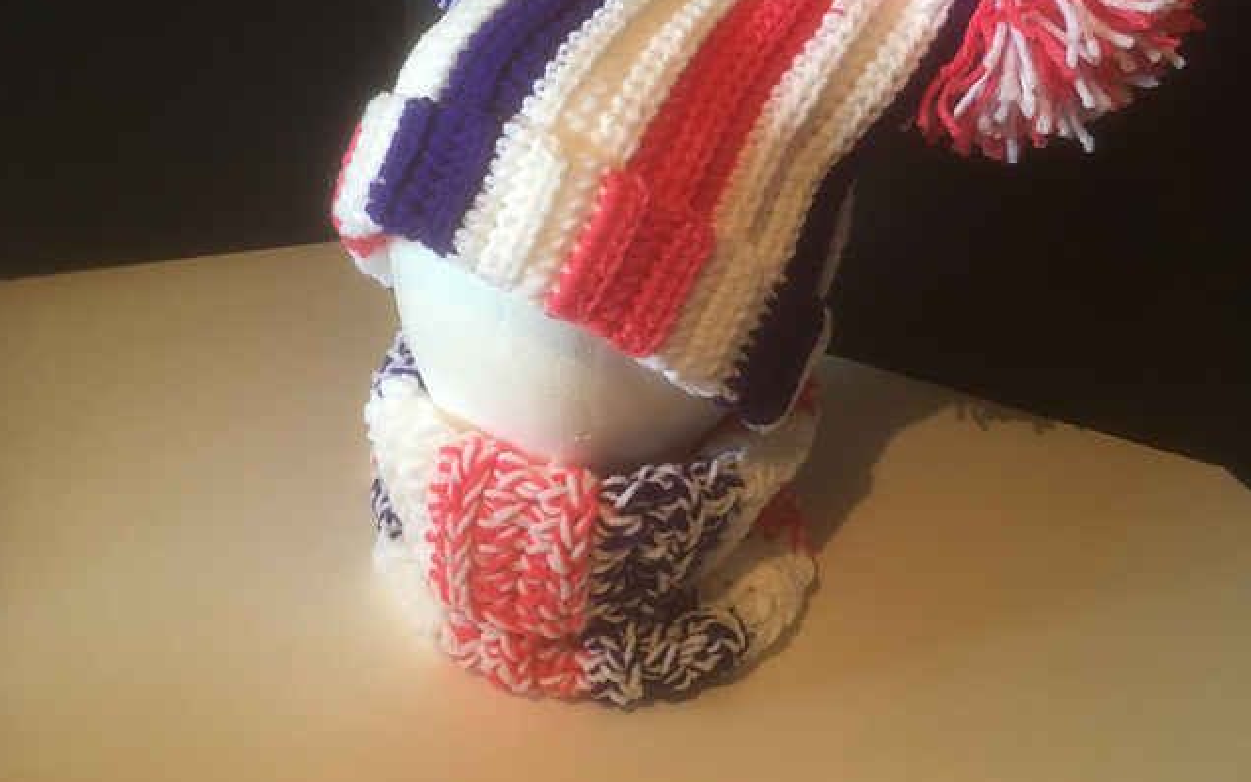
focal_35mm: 31
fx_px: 1057
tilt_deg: -30.8
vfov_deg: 40.5
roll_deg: -2.8
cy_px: 337
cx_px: 623
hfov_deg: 61.2
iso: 200
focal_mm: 4.15
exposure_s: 1/30
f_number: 2.2
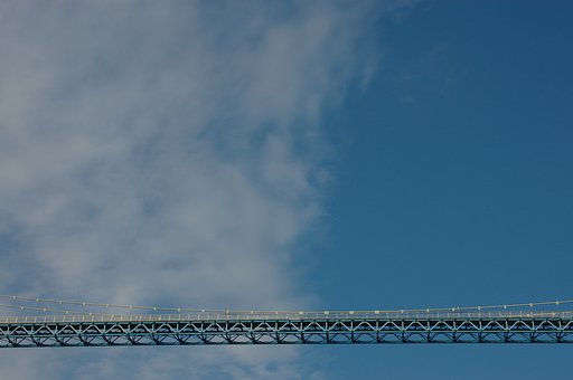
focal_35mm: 64
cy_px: 190
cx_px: 286
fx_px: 1025
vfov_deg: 21.0
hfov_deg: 31.2
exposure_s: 1/180
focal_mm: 43
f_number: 13
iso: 200
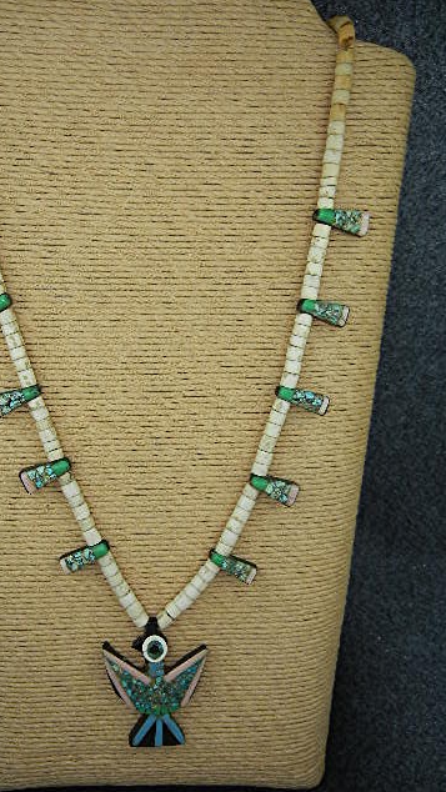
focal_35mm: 33
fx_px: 693
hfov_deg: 35.4
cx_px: 156
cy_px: 395
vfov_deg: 59.5
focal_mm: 5.4
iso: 200
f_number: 3.5
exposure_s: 1/30
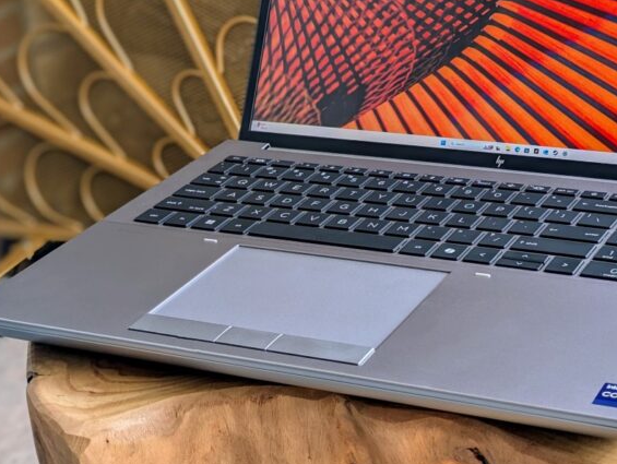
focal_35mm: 87
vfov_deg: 16.9
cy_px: 123
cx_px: 461
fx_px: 1552
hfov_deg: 22.3
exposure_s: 1/122
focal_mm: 6.81
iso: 46
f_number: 1.85
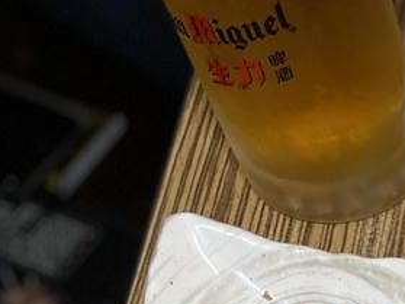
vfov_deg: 12.2
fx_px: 1310
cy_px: 537
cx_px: 823
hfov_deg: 14.4
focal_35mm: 112
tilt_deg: -62.8
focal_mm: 4.25
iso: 250
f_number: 1.8
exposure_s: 1/60
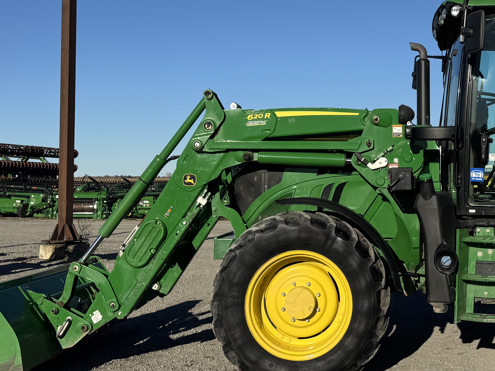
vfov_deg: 27.3
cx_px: 376
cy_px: 119
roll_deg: +1.6
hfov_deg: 35.3
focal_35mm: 53
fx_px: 758
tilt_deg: +4.2
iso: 80
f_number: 1.78
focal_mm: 6.76
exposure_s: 1/6410
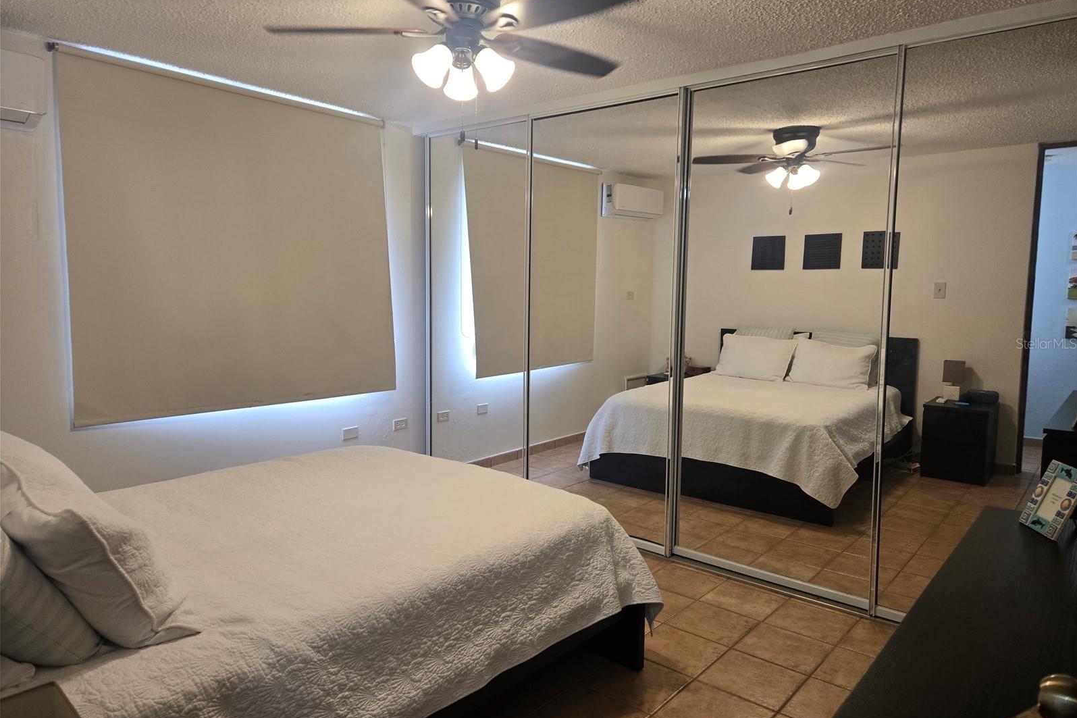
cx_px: 540
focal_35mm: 24
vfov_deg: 53.1
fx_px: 718
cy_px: 343
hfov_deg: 73.7
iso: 125
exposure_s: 1/120
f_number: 1.8
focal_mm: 5.4
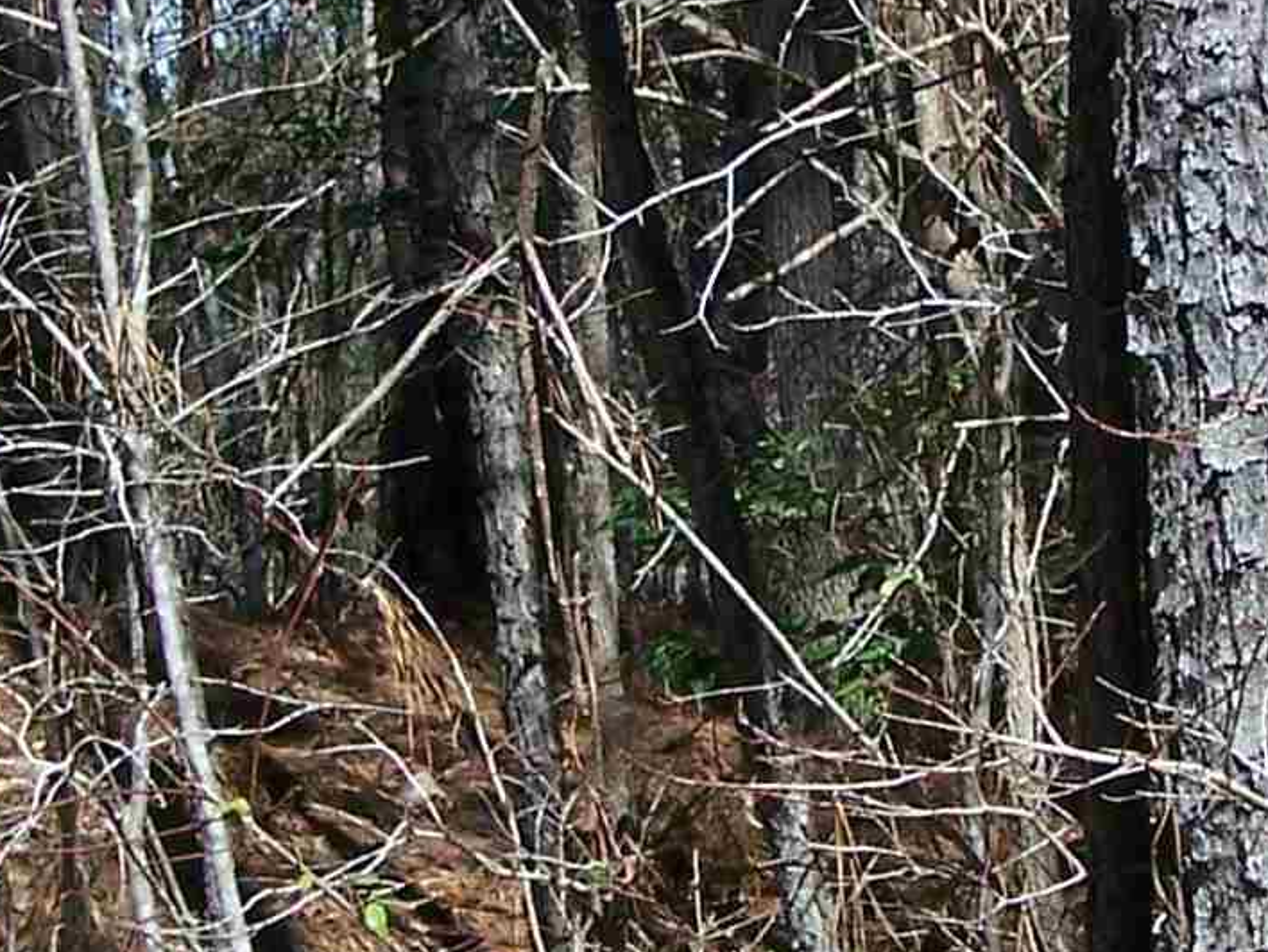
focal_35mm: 152
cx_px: 677
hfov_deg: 13.0
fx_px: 5572
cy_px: 329
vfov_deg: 9.8
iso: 80
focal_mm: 6.3
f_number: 2.8
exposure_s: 1/800
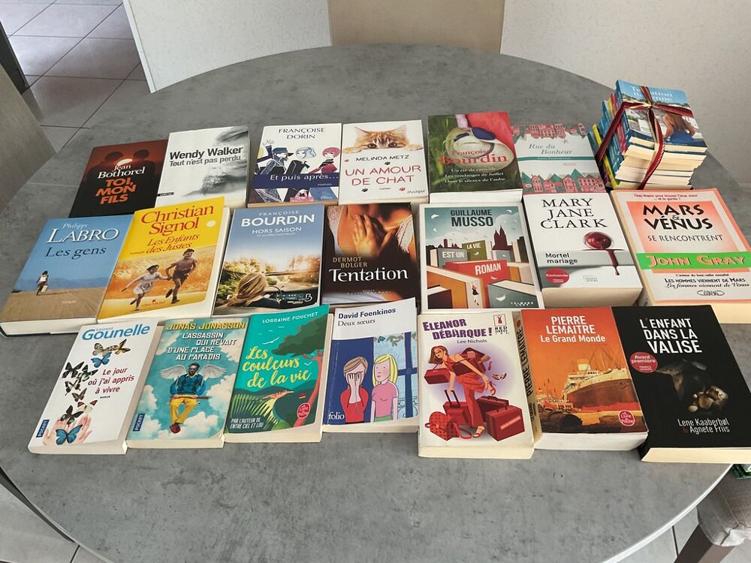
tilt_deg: -46.0
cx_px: 376
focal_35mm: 29
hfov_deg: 61.7
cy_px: 282
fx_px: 629
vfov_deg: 48.2
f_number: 1.8
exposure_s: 1/60
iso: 125
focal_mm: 3
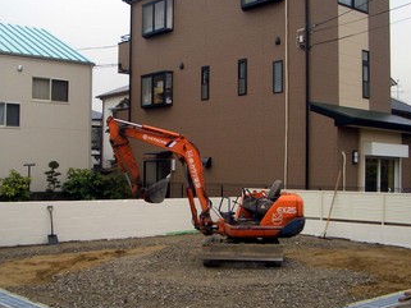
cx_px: 205
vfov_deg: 29.6
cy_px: 179
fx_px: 582
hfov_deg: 38.9
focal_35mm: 49
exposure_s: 1/125
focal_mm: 5.8
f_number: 4.3
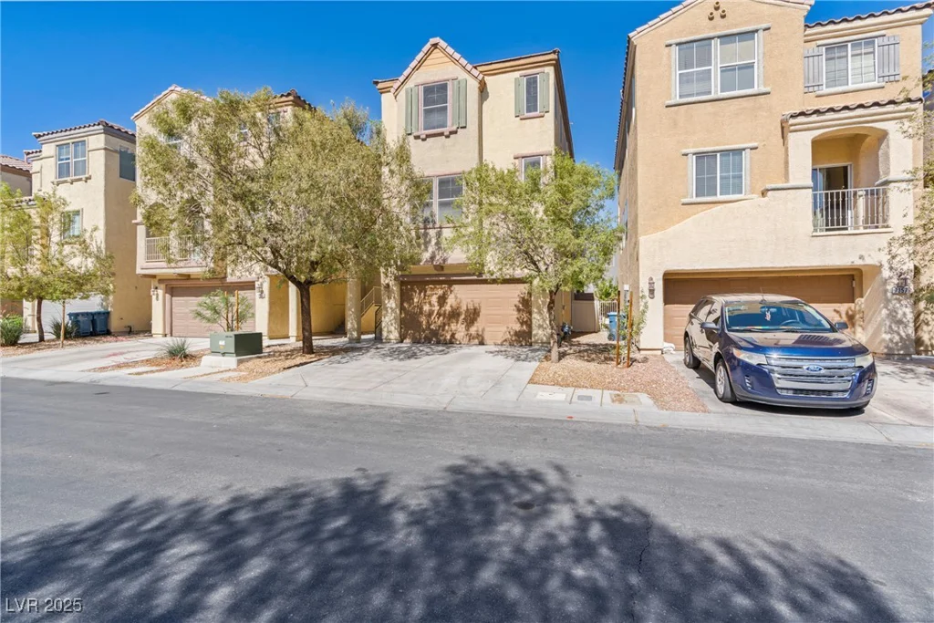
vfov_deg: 73.8
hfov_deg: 96.7
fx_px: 415
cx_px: 467
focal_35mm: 16
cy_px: 312
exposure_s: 1/60
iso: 50
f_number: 9
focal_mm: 16
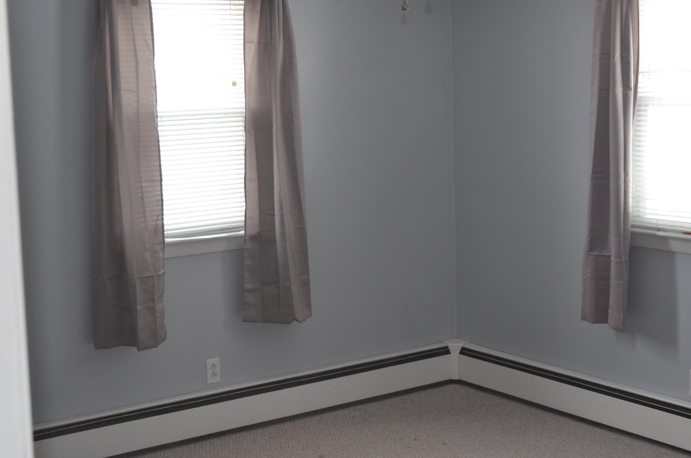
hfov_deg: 35.1
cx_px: 346
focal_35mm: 57
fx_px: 1092
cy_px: 229
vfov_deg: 23.7
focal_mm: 38
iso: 900
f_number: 5
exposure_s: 1/60
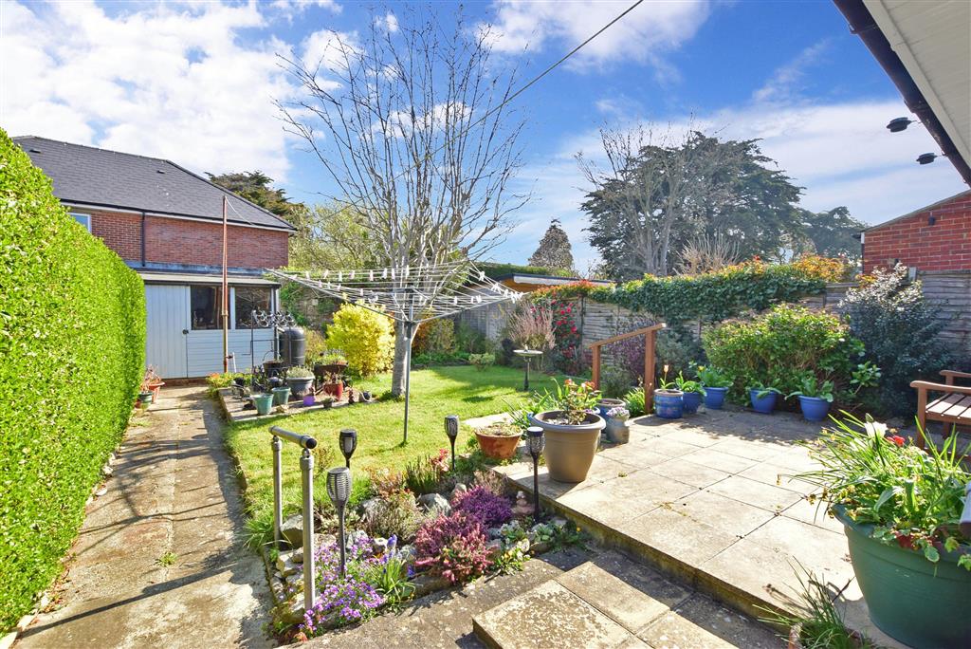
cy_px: 324
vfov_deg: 77.4
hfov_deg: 100.4
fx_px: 405
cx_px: 486
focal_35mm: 15
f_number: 13
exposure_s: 1/200
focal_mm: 10
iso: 640
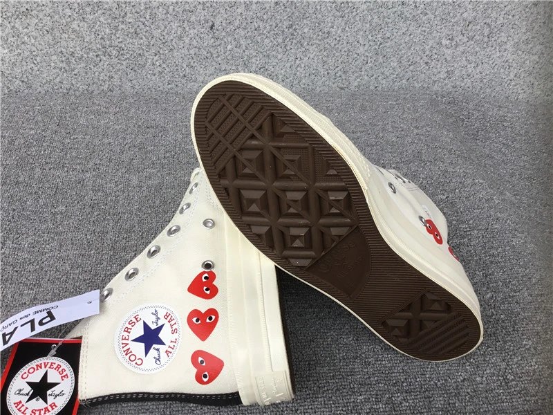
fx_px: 495
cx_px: 276
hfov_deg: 58.4
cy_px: 208
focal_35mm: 31
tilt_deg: -43.6
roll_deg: -5.4
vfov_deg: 45.4
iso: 25
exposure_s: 1/109
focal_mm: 3.3
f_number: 2.4
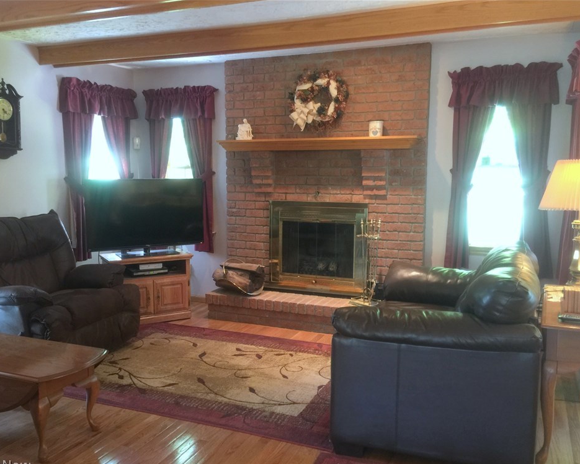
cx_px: 284
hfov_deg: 57.2
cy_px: 238
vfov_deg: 47.1
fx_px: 532
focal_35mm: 31
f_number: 2.2
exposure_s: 1/4
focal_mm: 4.15
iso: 64
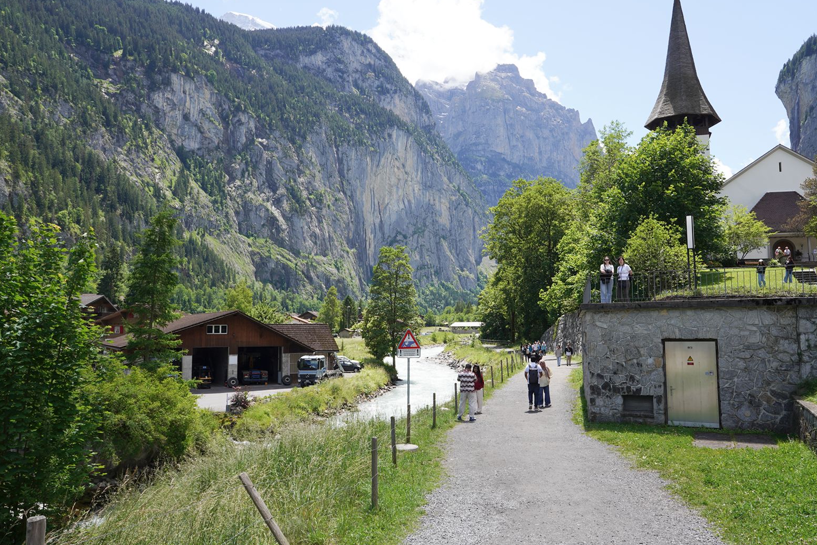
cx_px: 442
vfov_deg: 42.3
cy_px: 253
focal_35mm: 31
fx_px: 704
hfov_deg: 60.2
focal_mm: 24
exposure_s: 1/100
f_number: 11
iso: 100
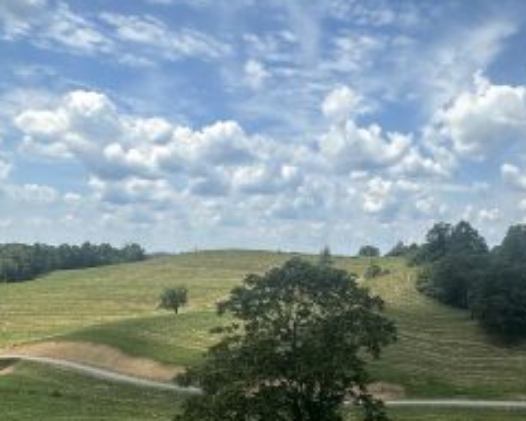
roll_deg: -0.7
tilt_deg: -1.1
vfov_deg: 38.8
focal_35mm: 38
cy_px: 276
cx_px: 358
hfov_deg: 47.0
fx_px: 592
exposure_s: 1/2681
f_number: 2.2
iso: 50
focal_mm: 2.22
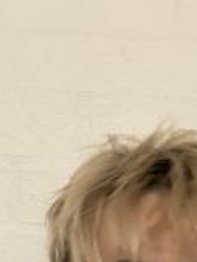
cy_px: 403
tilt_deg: -7.0
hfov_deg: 15.5
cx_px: 157
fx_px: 721
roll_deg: -3.3
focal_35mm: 95
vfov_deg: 18.2
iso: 1000
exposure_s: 1/30
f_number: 1.5
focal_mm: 5.7
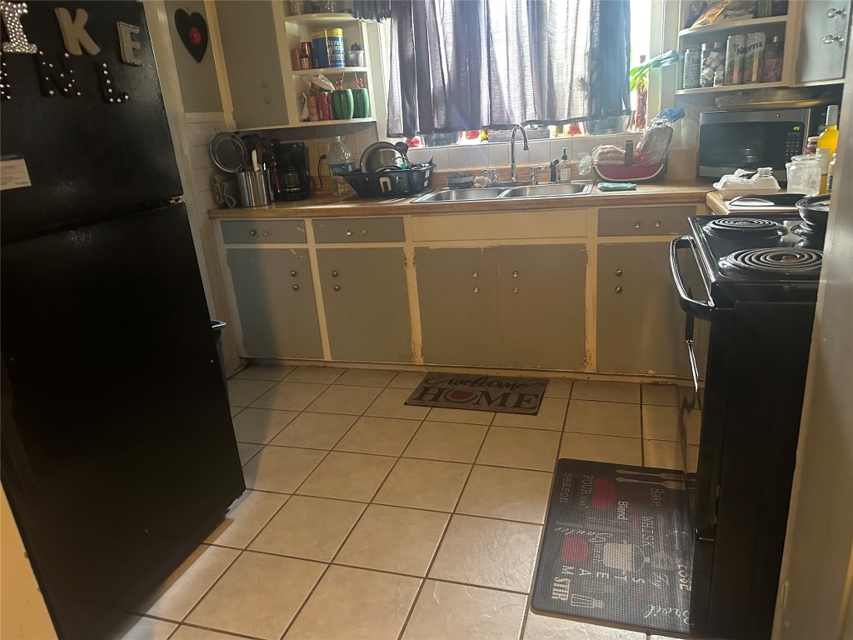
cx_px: 426
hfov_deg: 71.6
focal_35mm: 24
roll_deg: +4.8
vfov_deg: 56.8
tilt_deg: -18.9
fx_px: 591
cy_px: 320
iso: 800
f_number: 1.78
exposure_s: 1/30
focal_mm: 6.86
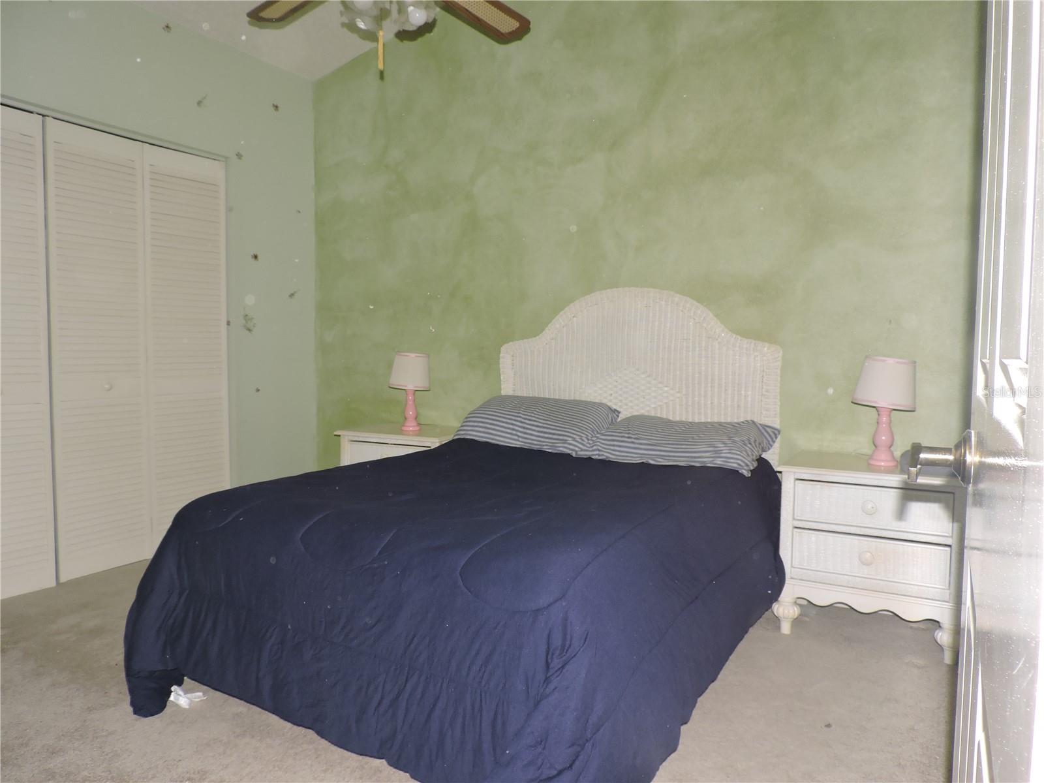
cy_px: 392
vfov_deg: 56.8
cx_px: 522
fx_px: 724
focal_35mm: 24
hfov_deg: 71.6
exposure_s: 1/30
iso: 200
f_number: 3.3
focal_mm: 4.3
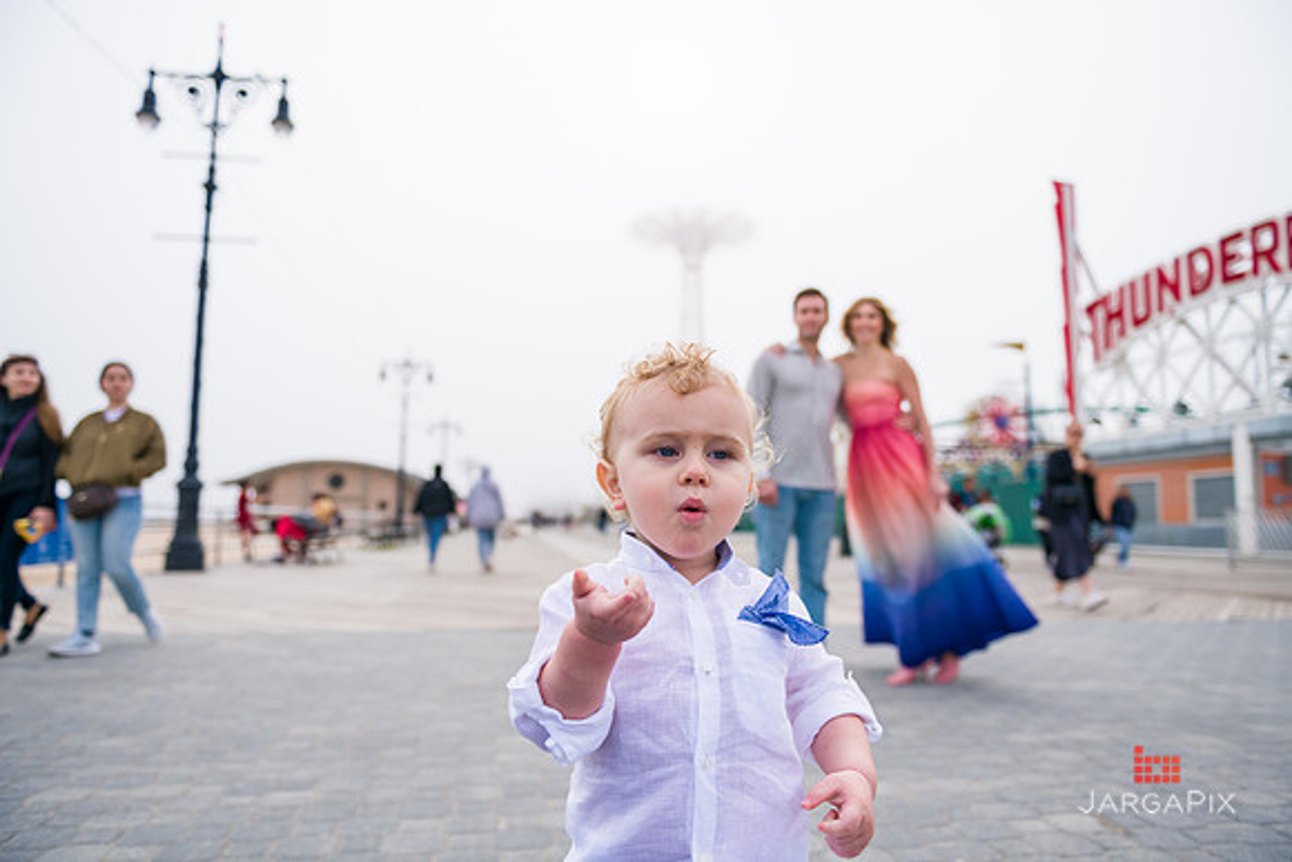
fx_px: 861
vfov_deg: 53.2
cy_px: 431
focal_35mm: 24
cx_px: 646
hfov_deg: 73.7
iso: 200
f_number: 3.2
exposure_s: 1/4000
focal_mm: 24
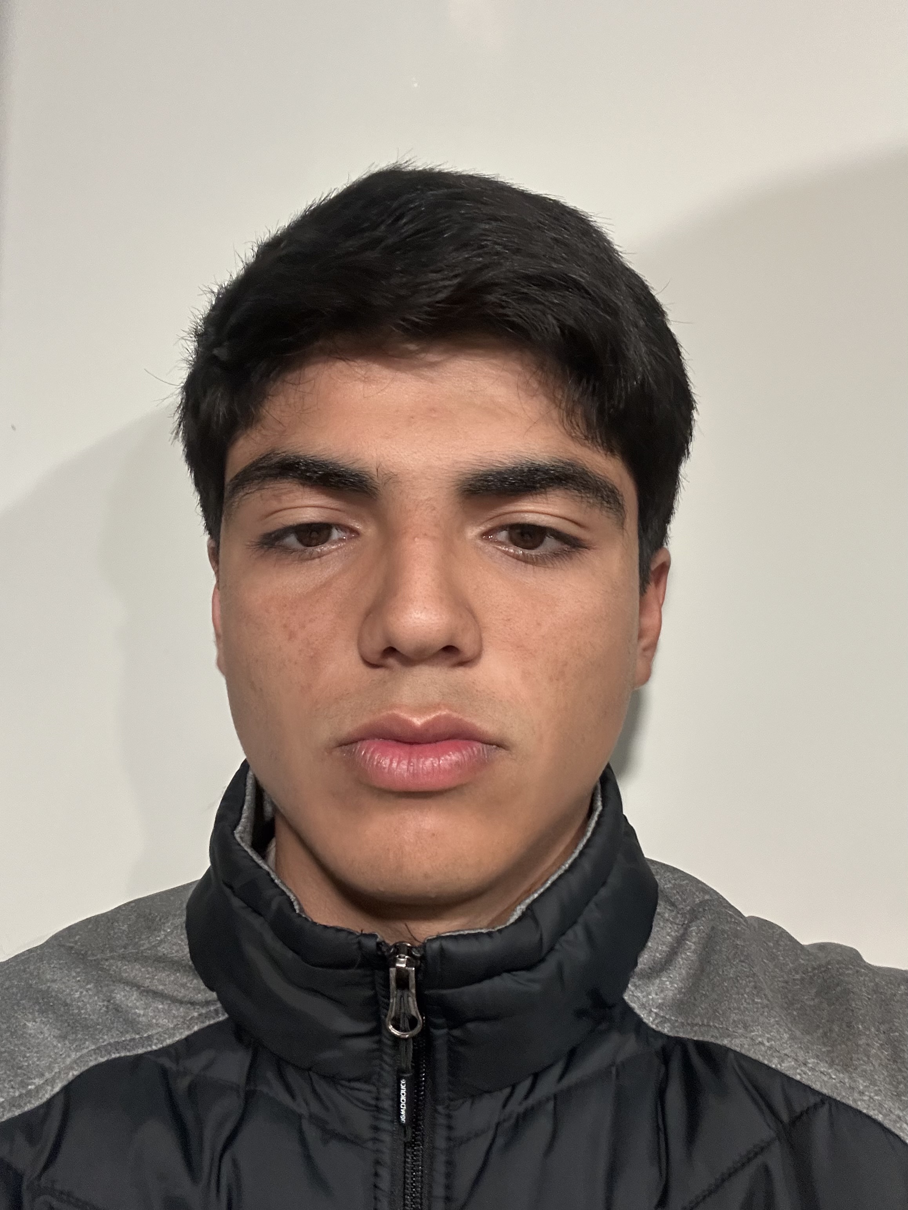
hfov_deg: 46.8
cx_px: 454
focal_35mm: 30
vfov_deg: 60.0
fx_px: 1049
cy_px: 605
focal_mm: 2.69
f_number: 1.9
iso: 320
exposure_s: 1/31
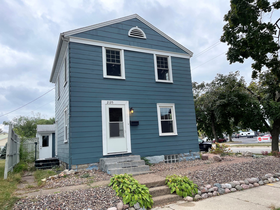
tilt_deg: +10.4
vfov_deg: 53.1
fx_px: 210
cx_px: 140
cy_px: 105
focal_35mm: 26
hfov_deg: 67.3
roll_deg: +4.1
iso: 32
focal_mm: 4.2
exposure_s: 1/1135
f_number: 1.6
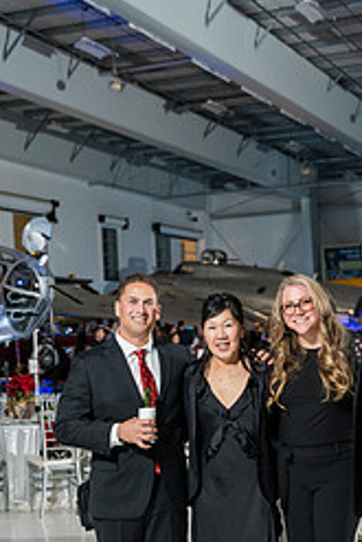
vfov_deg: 30.1
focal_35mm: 65
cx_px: 254
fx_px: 979
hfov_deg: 20.8
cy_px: 445
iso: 1600
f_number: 2.8
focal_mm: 35.7
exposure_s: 1/250
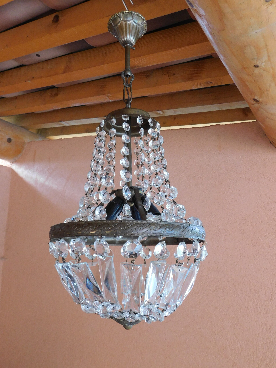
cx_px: 138
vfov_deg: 60.0
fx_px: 319
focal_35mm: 30
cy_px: 184
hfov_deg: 46.8
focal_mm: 5.3
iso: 280
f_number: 3.2
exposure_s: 1/30
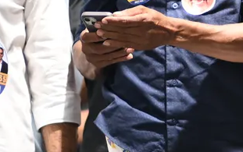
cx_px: -95
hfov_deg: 4.2
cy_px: -116
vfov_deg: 2.6
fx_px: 3308
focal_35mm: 499
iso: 400
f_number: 1.8
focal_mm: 85
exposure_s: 1/200
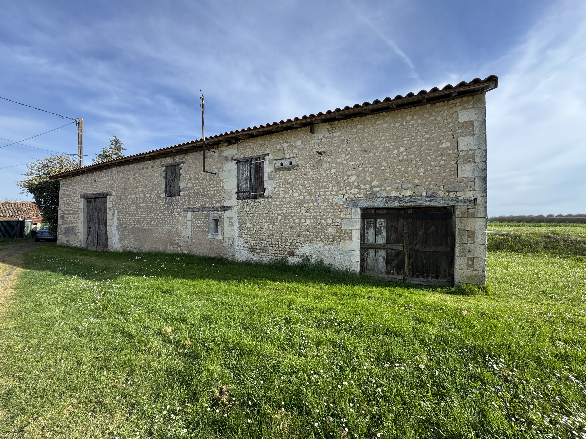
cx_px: 293
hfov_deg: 102.1
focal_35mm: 14
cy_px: 220
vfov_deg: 85.7
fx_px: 237
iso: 40
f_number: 2.2
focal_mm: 2.22
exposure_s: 1/548
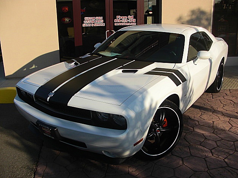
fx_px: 254
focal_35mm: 37
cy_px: 91
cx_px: 122
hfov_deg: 50.1
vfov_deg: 38.7
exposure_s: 1/160
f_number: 7.9
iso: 50
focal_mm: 6.3
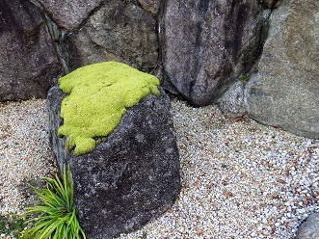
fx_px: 359
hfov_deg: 47.4
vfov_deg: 36.6
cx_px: 117
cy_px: 146
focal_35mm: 39
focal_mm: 5
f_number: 3.5
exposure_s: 1/80
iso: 125
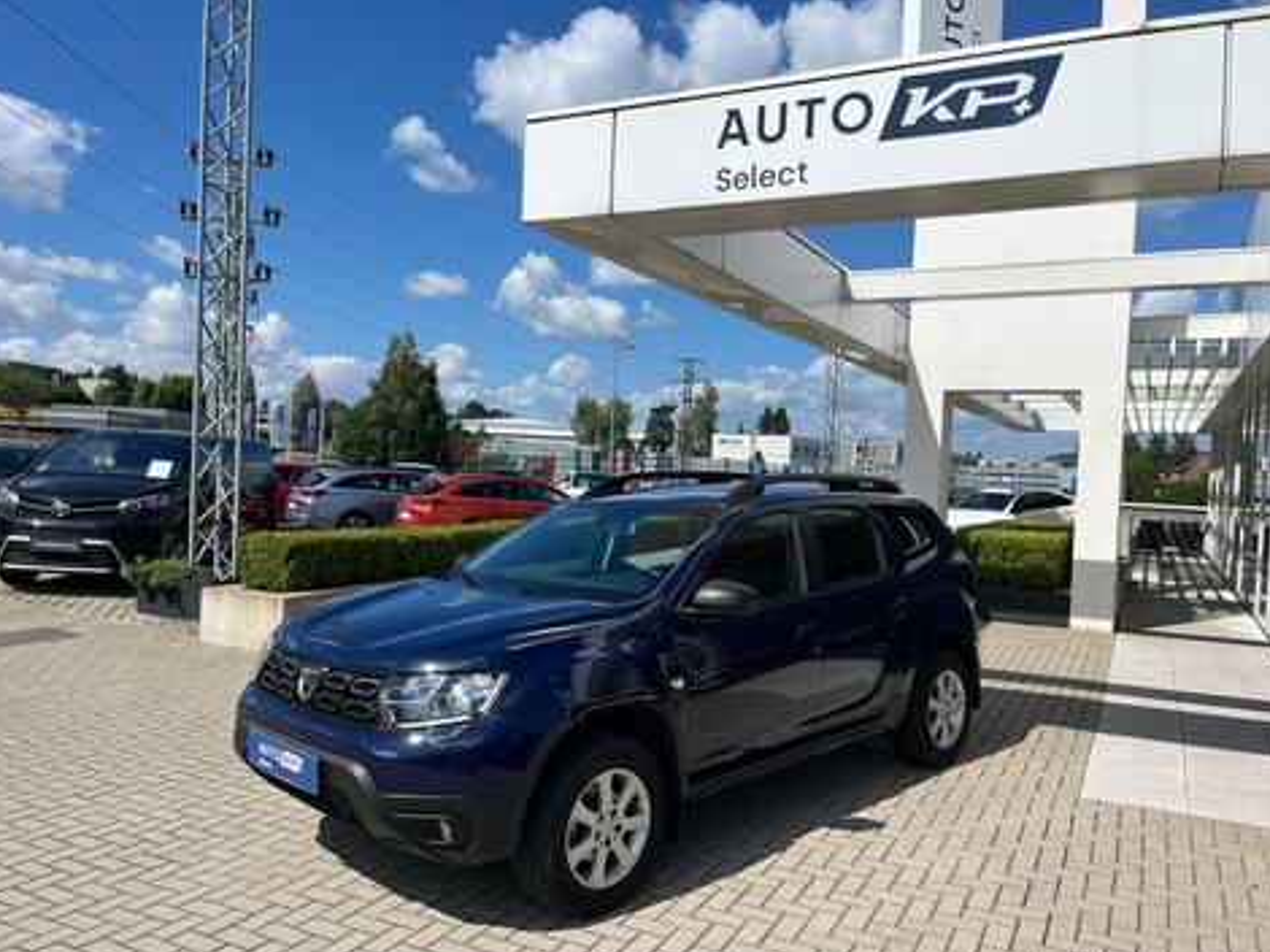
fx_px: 990
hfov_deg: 65.3
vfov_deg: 51.3
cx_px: 646
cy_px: 492
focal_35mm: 27
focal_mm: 5.1
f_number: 1.6
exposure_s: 1/5556
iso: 50
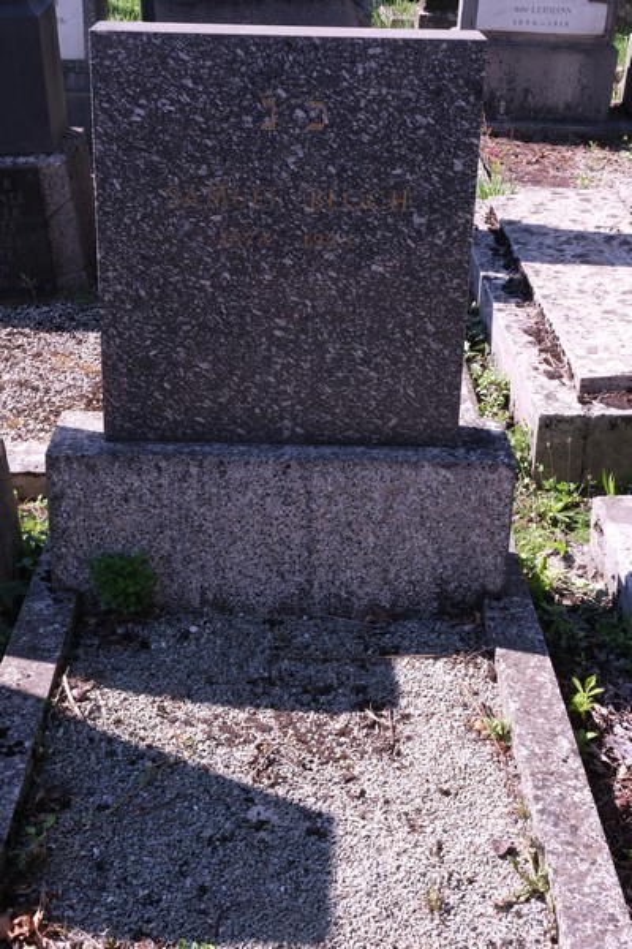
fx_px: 1343
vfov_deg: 38.9
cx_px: 316
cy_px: 474
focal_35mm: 51
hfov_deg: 26.5
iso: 200
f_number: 14
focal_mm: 34.3
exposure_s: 1/52
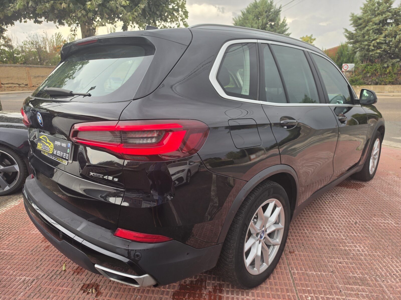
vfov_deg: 58.9
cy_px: 150
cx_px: 200
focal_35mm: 23
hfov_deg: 73.9
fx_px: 266
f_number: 1.4
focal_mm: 6.5
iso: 25
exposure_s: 1/359
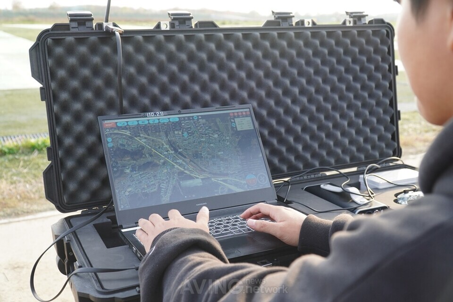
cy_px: 151
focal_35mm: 38
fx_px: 472
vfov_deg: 35.5
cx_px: 226
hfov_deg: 51.3
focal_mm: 25
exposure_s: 1/160
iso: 320
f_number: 4
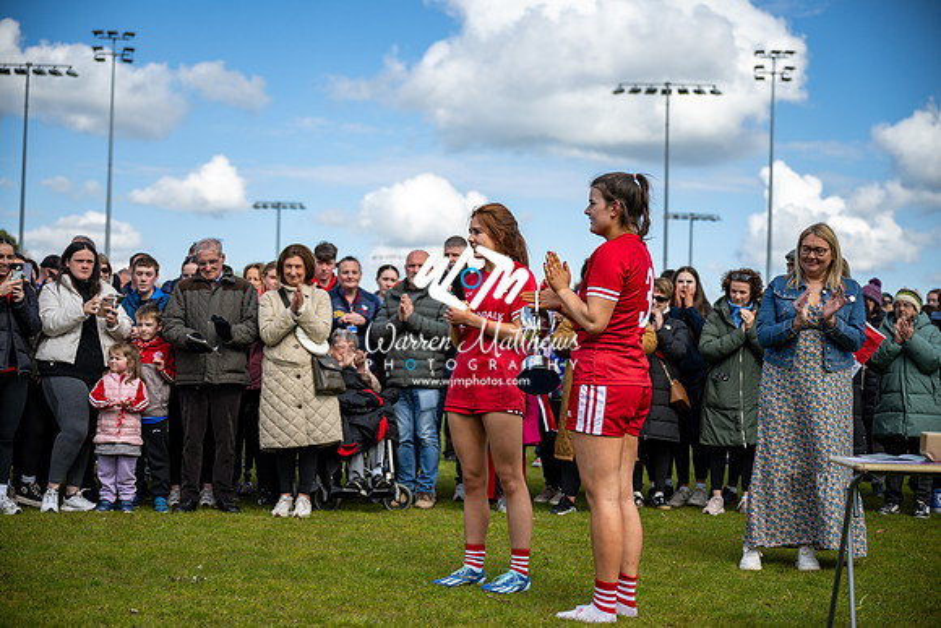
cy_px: 314
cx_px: 470
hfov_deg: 35.6
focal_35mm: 56
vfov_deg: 24.2
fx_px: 1464
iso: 100
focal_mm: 56
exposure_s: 1/1600
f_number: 2.8
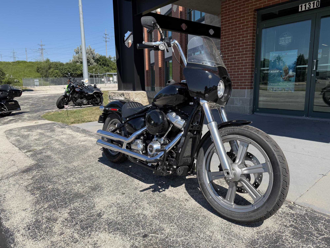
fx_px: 229
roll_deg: +2.1
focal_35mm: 24
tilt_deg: -9.2
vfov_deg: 56.8
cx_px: 165
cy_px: 124
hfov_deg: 71.6
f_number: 1.78
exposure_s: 1/3953
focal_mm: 6.76
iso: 80
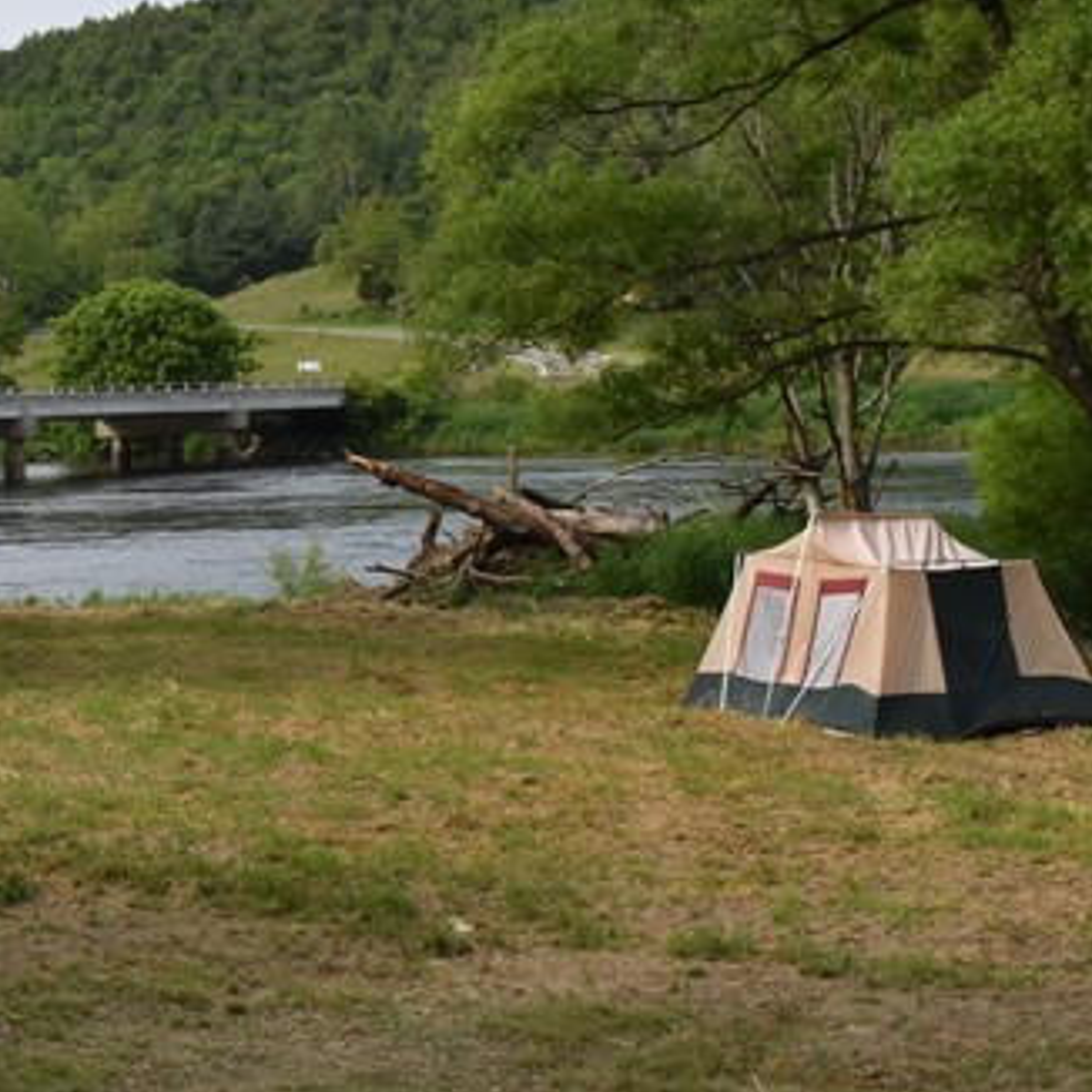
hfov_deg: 16.1
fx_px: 3640
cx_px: -355
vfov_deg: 17.0
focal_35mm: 102
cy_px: 298
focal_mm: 24
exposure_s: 1/200
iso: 100
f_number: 8
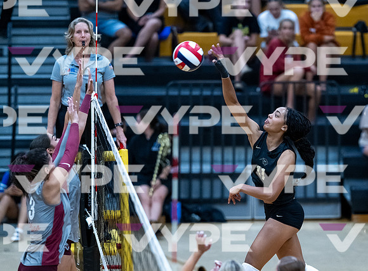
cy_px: 193
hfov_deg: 5.9
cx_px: 319
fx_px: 3548
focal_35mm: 336
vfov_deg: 4.4
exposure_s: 1/1600
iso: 3200
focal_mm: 200
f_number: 2
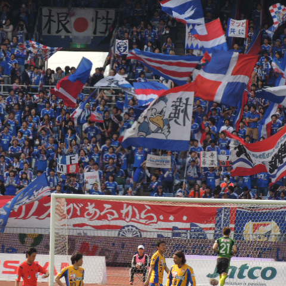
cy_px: 143
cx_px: 153
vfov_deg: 3.0
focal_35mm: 592
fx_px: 5534
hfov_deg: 3.0
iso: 250
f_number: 4.9
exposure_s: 1/800
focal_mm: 89.1
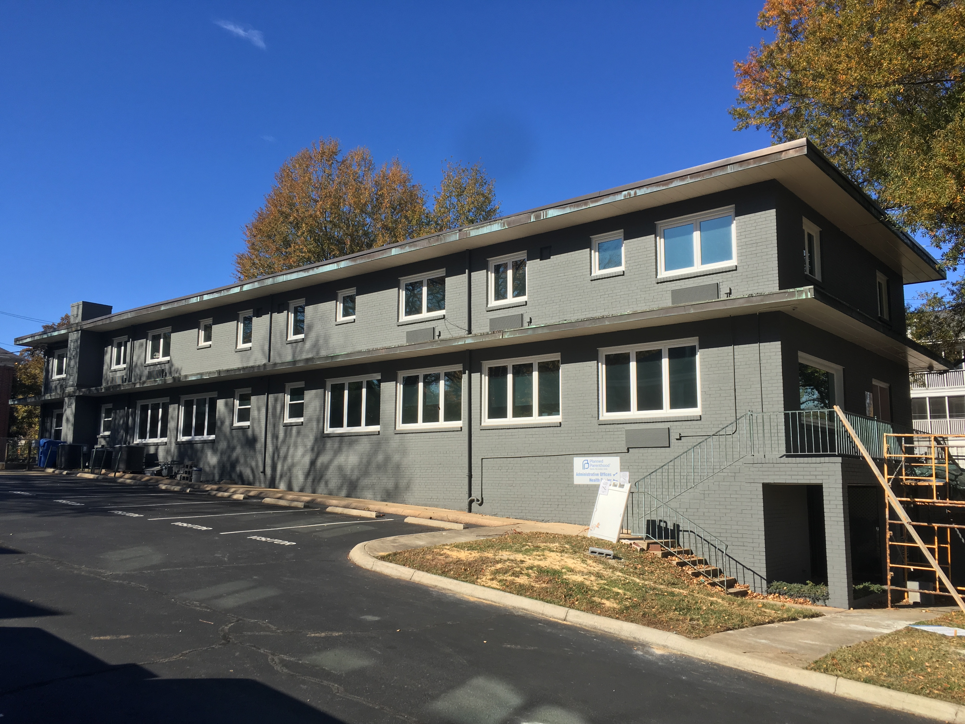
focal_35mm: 29
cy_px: 362
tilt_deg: +8.4
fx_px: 808
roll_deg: -0.7
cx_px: 482
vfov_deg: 48.2
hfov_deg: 61.7
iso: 25
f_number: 2.2
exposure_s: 1/1148
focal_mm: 4.15
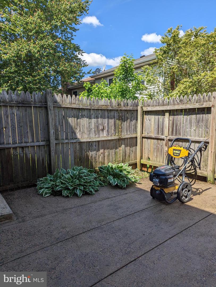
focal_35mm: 24
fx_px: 199
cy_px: 144
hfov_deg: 56.9
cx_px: 108
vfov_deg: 71.5
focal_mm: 6.81
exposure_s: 1/1689
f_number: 1.85
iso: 45
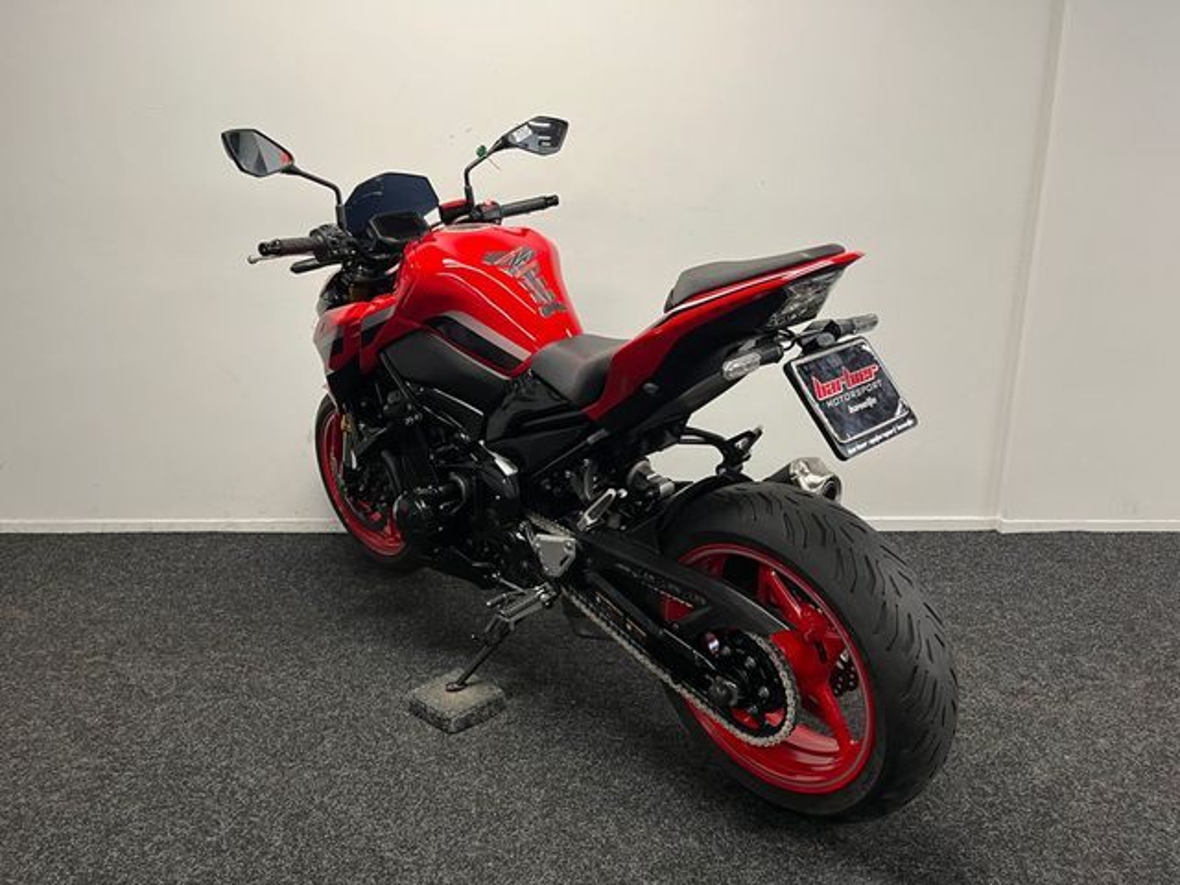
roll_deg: +0.4
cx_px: 590
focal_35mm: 26
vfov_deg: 53.1
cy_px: 442
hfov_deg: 67.3
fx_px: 886
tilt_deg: -14.6
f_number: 1.6
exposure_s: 1/50
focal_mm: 5.1
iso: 100
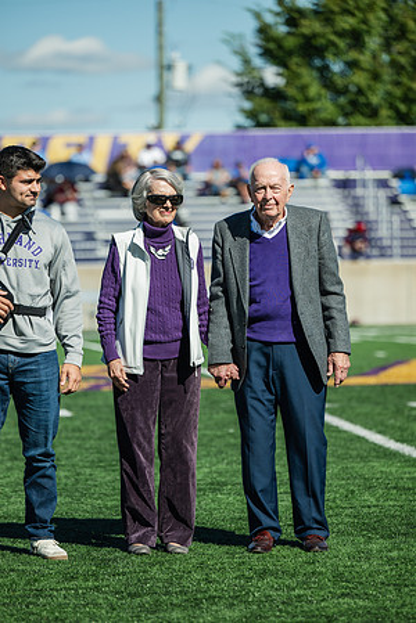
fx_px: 3033
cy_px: 312
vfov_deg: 11.7
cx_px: 208
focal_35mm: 175
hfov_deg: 7.8
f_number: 3.5
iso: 100
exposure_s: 1/1250
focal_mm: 175
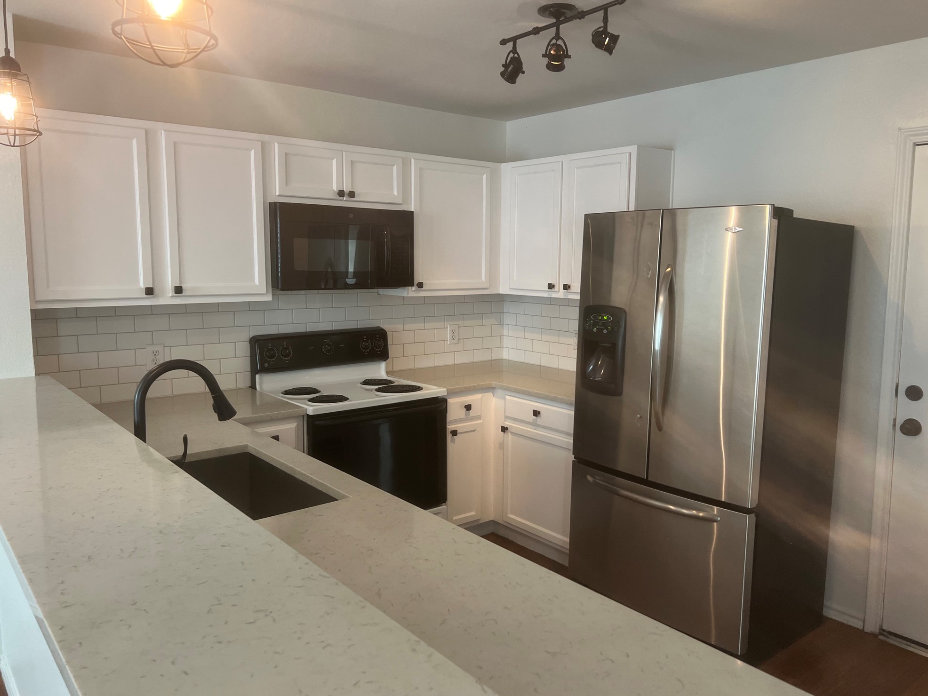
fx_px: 724
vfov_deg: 51.4
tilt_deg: -7.8
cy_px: 348
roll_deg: -0.7
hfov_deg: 65.3
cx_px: 474
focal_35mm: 27
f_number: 1.5
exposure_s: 1/120
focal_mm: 5.7
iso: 125
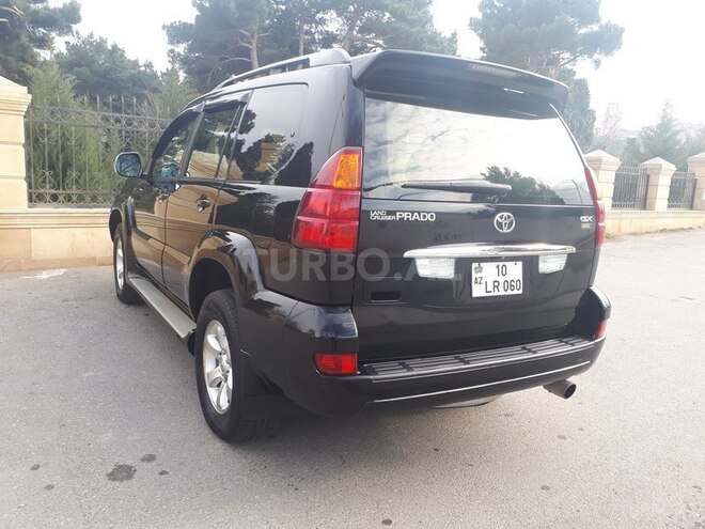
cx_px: 352
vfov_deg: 51.4
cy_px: 264
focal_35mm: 27
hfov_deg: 65.3
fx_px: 550
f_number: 1.9
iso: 40
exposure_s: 1/171
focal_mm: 3.6
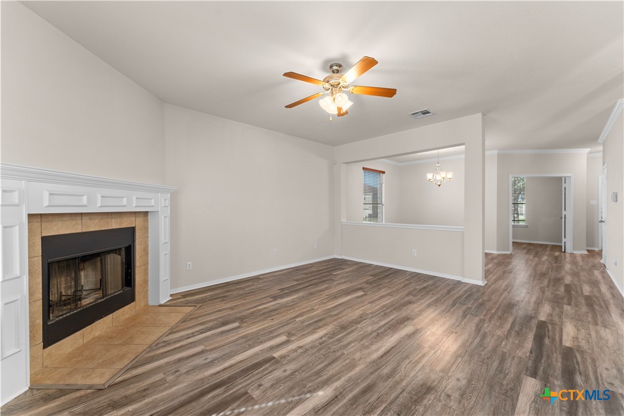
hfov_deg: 104.3
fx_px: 243
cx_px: 312
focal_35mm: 14
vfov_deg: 81.2
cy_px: 208
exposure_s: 1.5
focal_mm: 14
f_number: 8
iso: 320
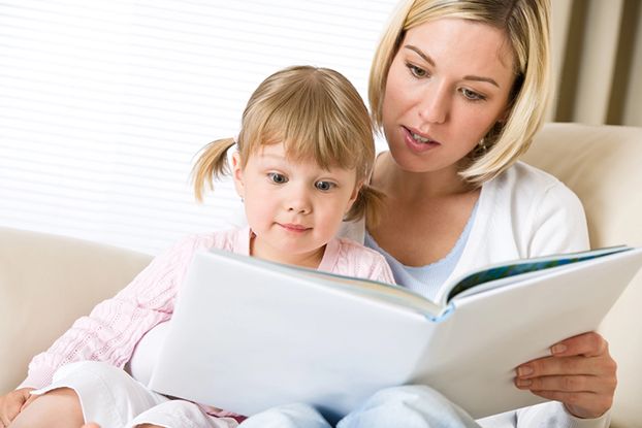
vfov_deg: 11.0
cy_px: 214
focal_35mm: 125
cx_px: 321
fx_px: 2230
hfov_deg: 16.4
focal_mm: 125
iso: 200
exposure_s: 1/200
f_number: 6.3
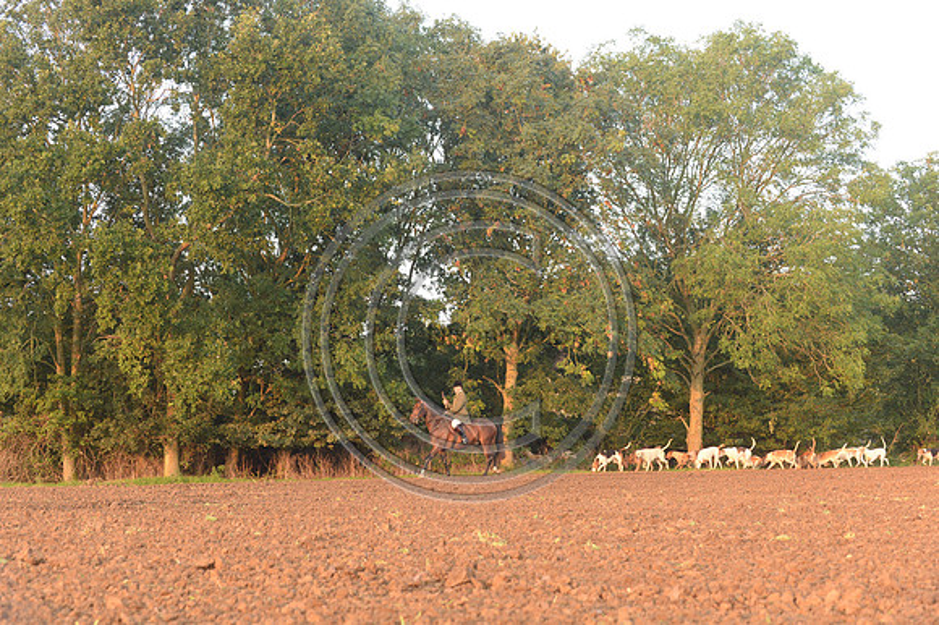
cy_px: 312
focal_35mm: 70
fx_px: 1825
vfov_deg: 19.4
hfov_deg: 28.9
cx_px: 470
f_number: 4.5
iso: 2500
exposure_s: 1/500
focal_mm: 70
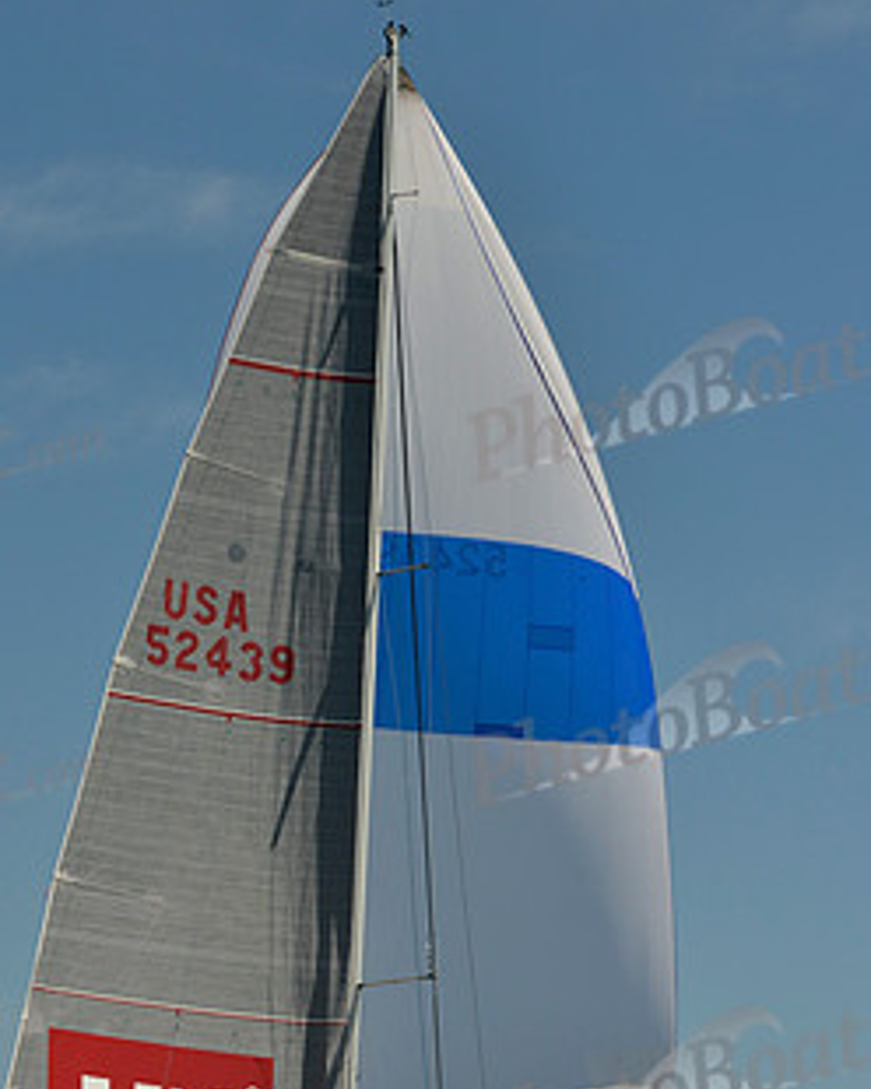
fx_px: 3963
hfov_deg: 12.5
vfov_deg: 15.5
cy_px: 948
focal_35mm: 123
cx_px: 286
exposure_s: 1/1600
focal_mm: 70
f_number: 10
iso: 280
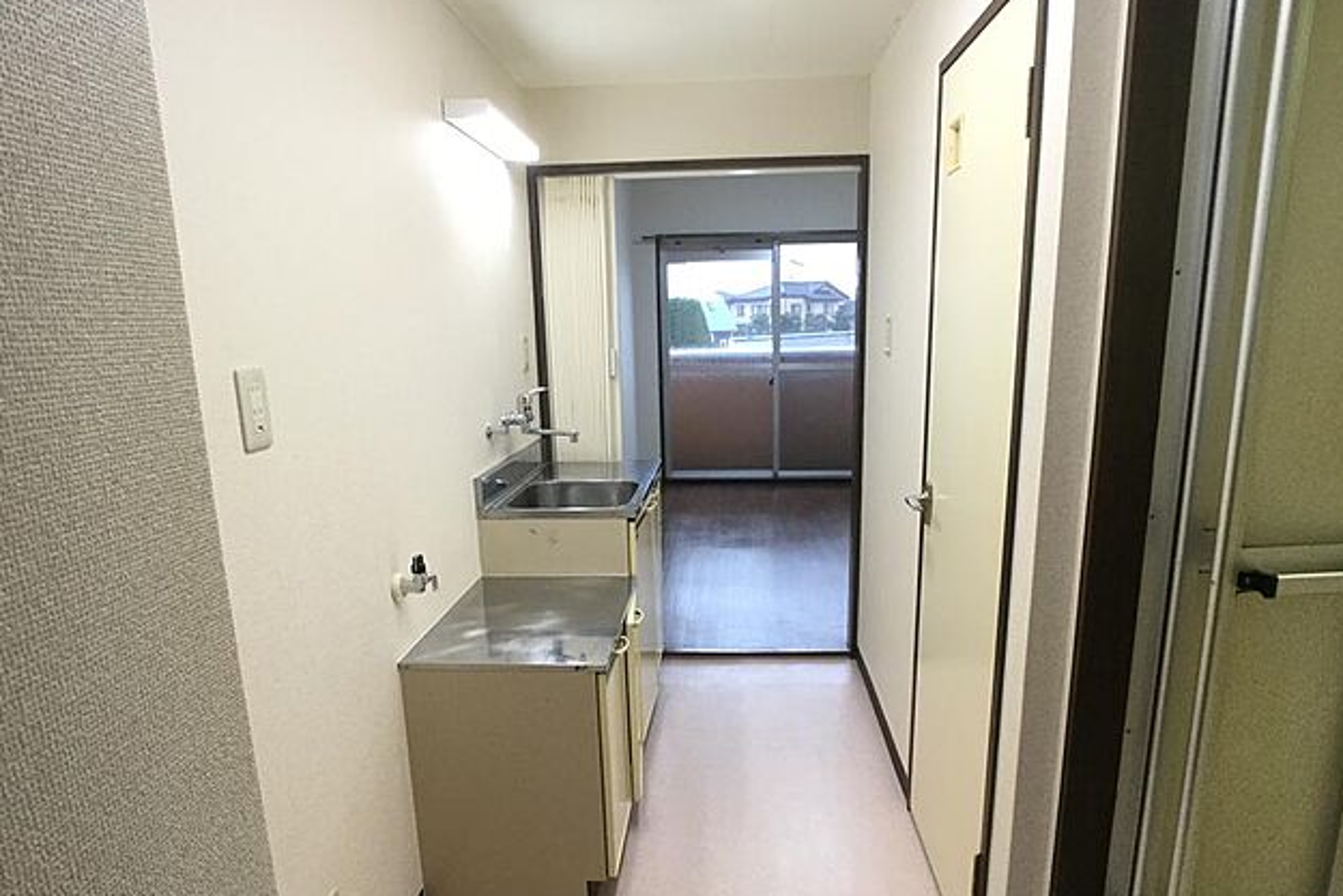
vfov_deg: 39.9
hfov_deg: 57.2
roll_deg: +1.2
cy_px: 503
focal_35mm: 33
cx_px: 683
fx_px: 1231
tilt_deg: -12.2
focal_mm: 3.3
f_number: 2.4
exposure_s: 1/30
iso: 40
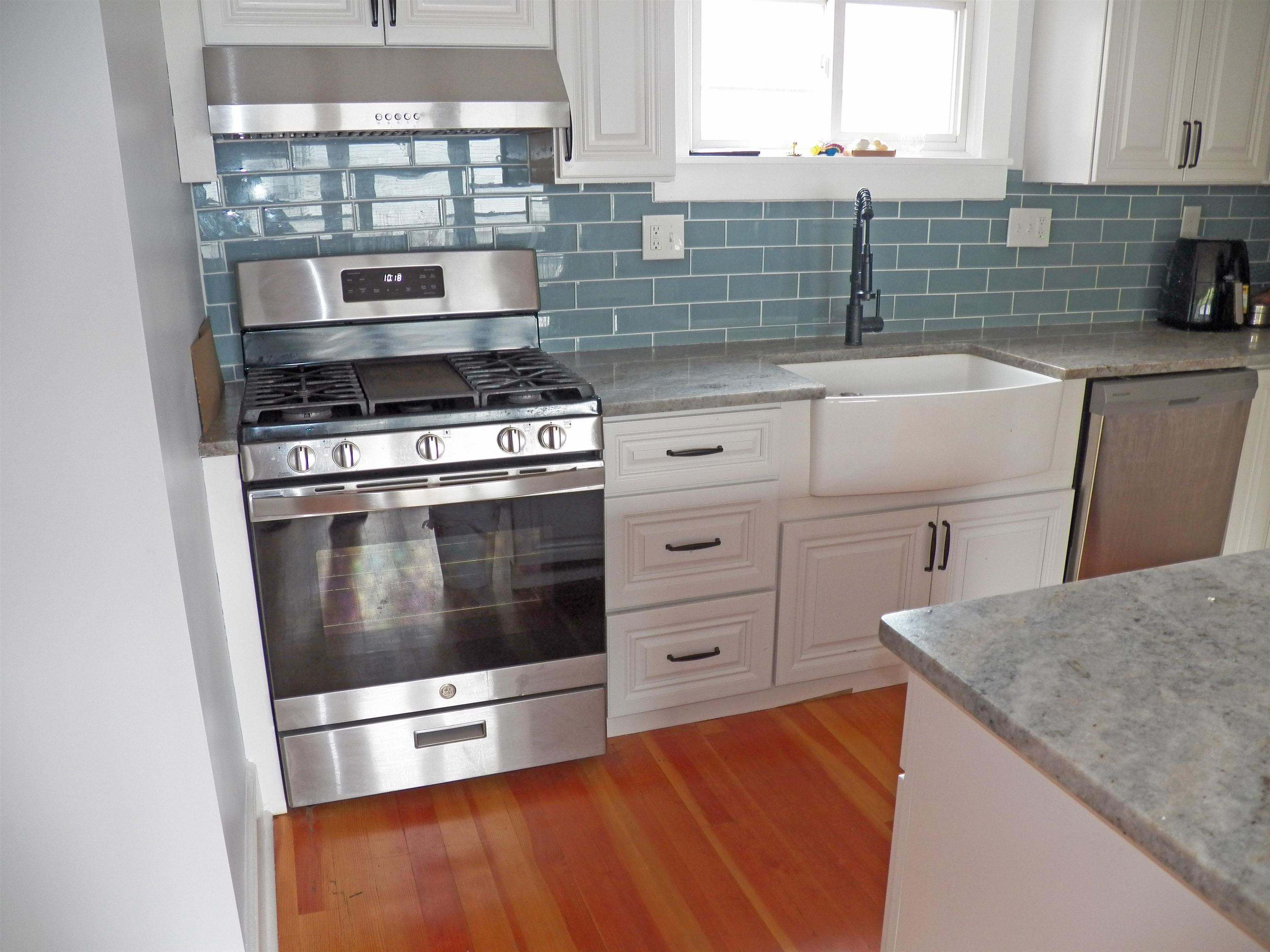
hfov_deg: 63.4
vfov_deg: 49.7
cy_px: 476
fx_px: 1027
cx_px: 635
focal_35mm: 28
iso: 125
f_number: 2.8
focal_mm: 4.9
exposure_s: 1/30
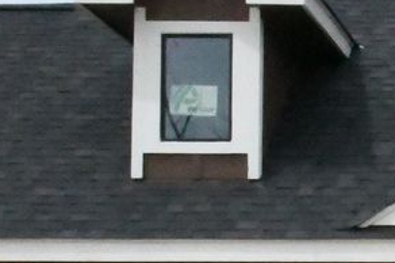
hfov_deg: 9.8
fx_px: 2192
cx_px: 676
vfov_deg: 6.8
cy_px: 376
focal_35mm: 200
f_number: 25
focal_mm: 24
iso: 25600
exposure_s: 1/8000
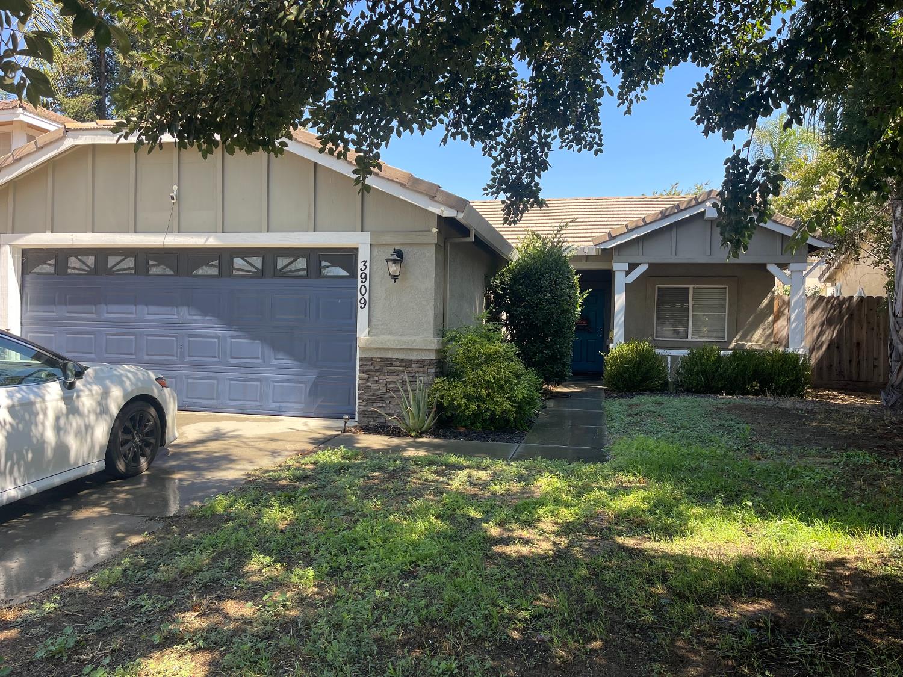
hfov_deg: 69.4
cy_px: 338
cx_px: 452
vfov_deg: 54.9
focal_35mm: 25
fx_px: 652
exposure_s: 1/569
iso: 32
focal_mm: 5.1
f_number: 1.6
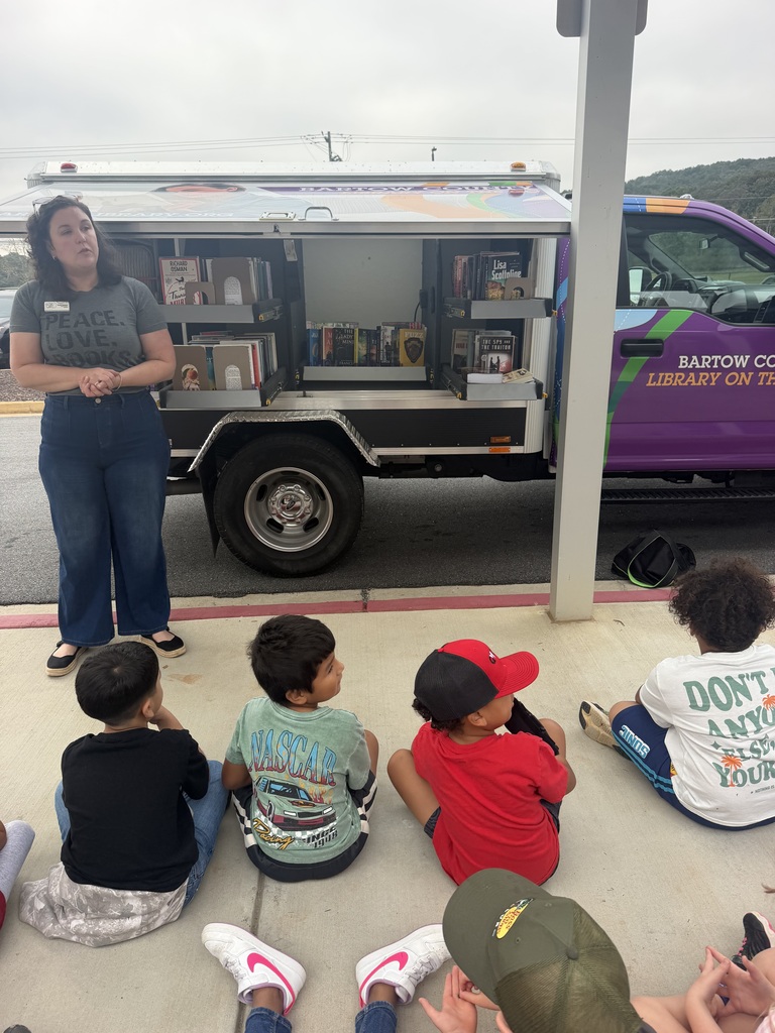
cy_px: 516
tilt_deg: -18.9
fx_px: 716
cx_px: 388
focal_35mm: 24
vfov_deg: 71.6
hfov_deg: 56.8
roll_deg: -0.7
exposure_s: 1/683
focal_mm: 6.76
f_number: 1.78
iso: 80
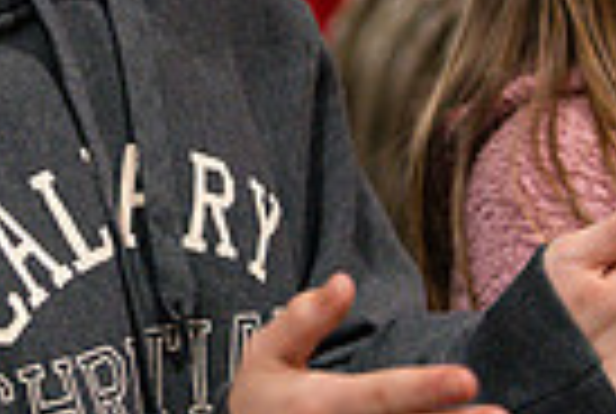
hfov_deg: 9.2
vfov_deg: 6.1
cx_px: 153
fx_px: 3841
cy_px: -79
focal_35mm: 224
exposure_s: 1/320
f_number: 2.8
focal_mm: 53
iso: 2500
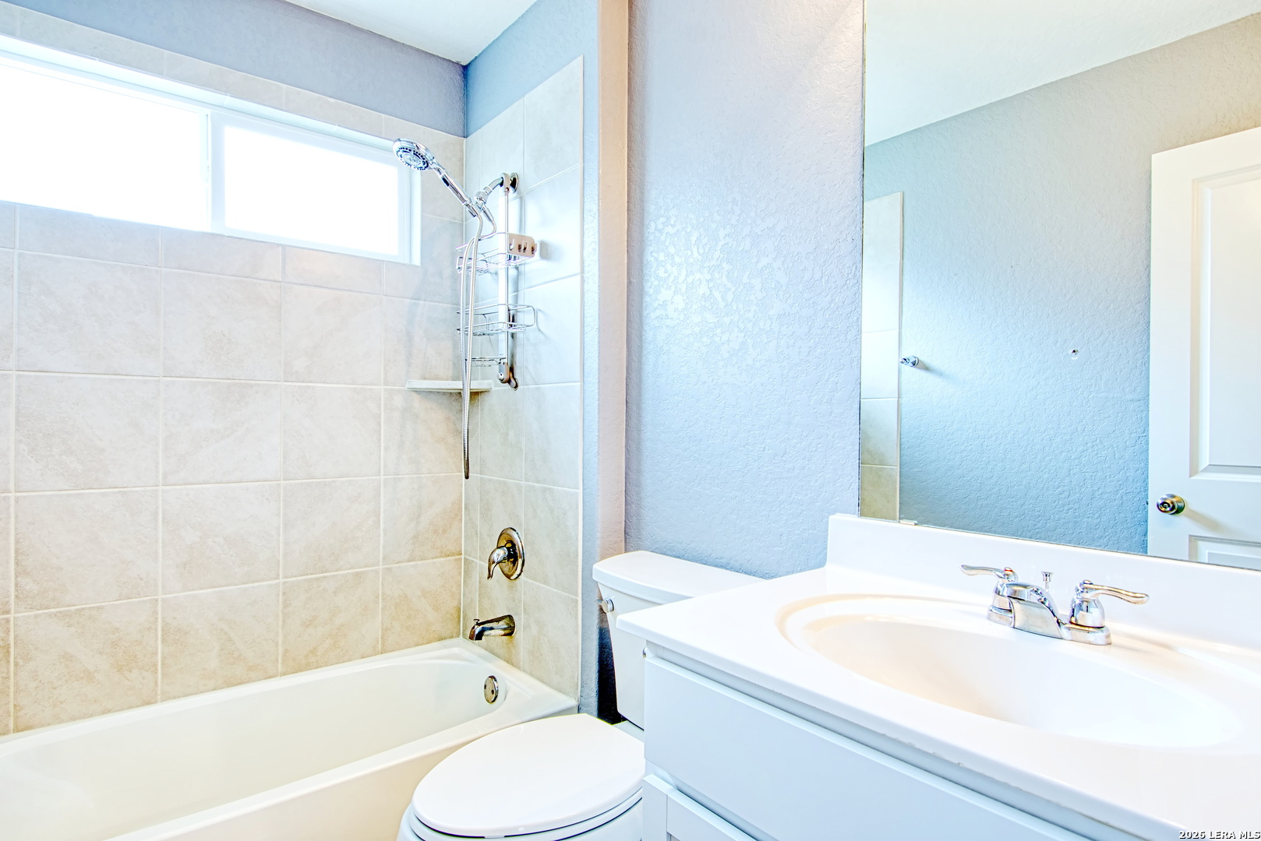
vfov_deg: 67.4
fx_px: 631
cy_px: 420
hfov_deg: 90.0
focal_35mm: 18
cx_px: 630
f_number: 7.1
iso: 320
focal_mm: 12
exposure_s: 1/15
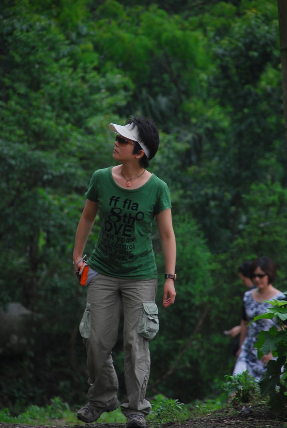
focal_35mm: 300
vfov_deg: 6.9
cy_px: 214
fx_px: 3571
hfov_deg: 4.6
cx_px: 144
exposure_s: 1/100
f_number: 6.3
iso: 100
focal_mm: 200
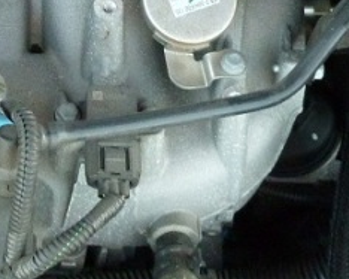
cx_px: -63
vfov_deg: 10.0
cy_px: -233
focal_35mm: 145
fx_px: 1497
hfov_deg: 13.0
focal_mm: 6.1
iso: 320
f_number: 3.6
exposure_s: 1/60
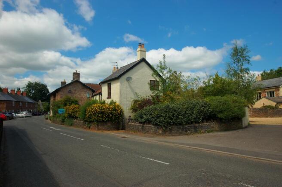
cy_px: 94
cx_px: 141
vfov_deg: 56.0
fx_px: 176
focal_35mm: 22
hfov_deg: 77.4
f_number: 9
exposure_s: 1/320
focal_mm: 15
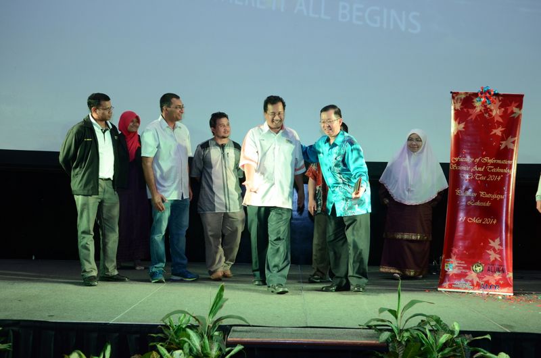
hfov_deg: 46.5
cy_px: 179
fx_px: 630
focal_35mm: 42
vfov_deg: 31.8
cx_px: 270
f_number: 4
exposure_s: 1/80
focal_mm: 28
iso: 800
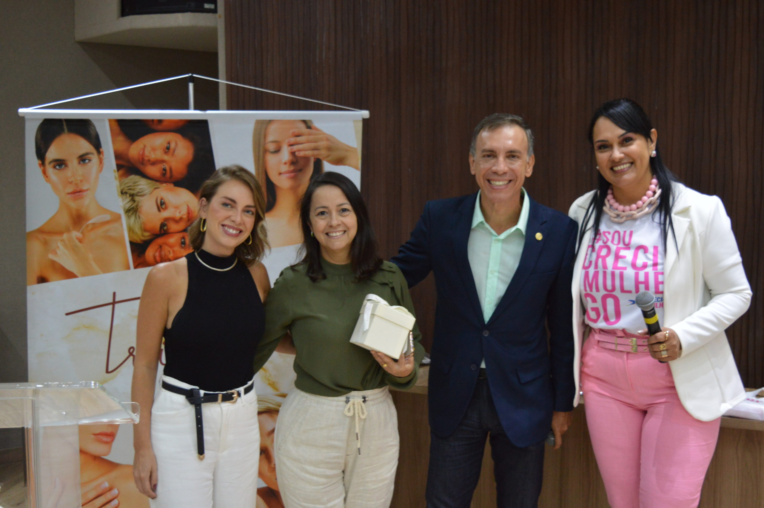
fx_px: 922
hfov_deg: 45.0
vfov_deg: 30.8
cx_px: 382
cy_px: 254
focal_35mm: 44
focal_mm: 29
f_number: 4.2
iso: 1250
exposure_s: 1/15
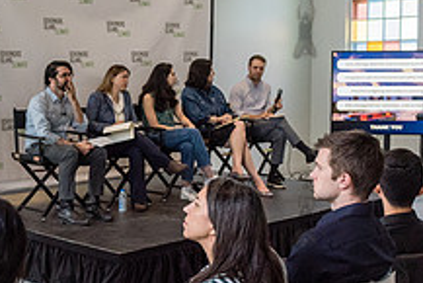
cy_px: 118
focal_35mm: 65
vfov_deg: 20.9
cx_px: 53
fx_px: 764
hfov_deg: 29.8
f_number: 4
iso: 4000
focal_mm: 24
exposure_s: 1/400
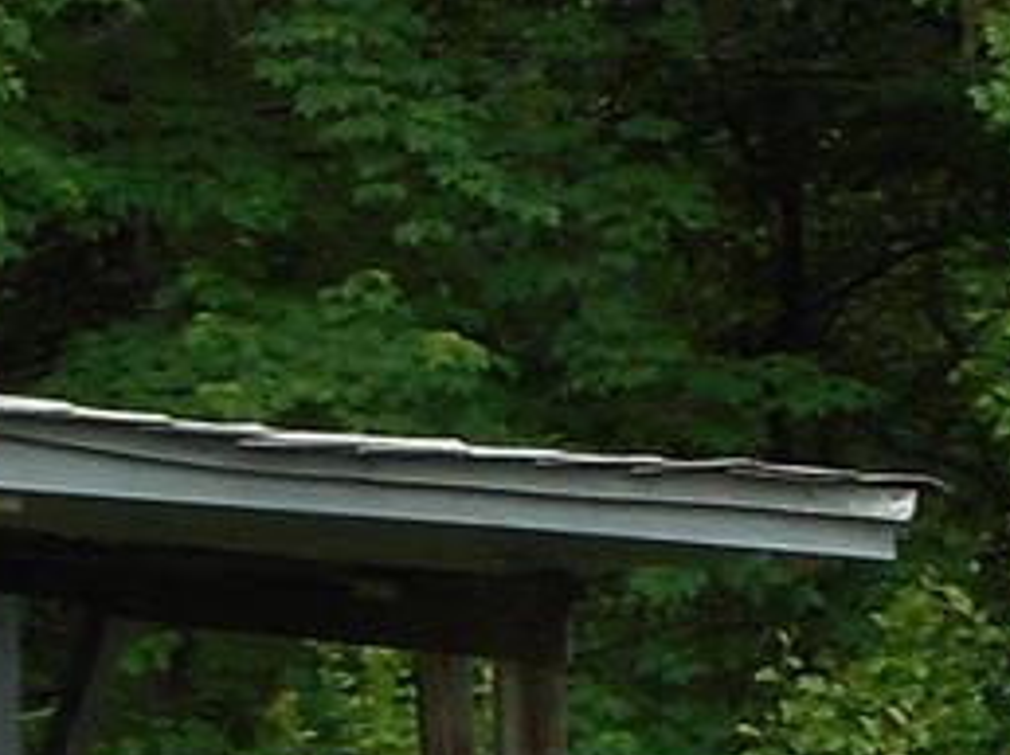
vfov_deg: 5.5
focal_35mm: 270
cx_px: -2190
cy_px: 747
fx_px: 7871
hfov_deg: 6.6
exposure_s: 1/200
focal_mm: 6
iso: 80
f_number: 4.2
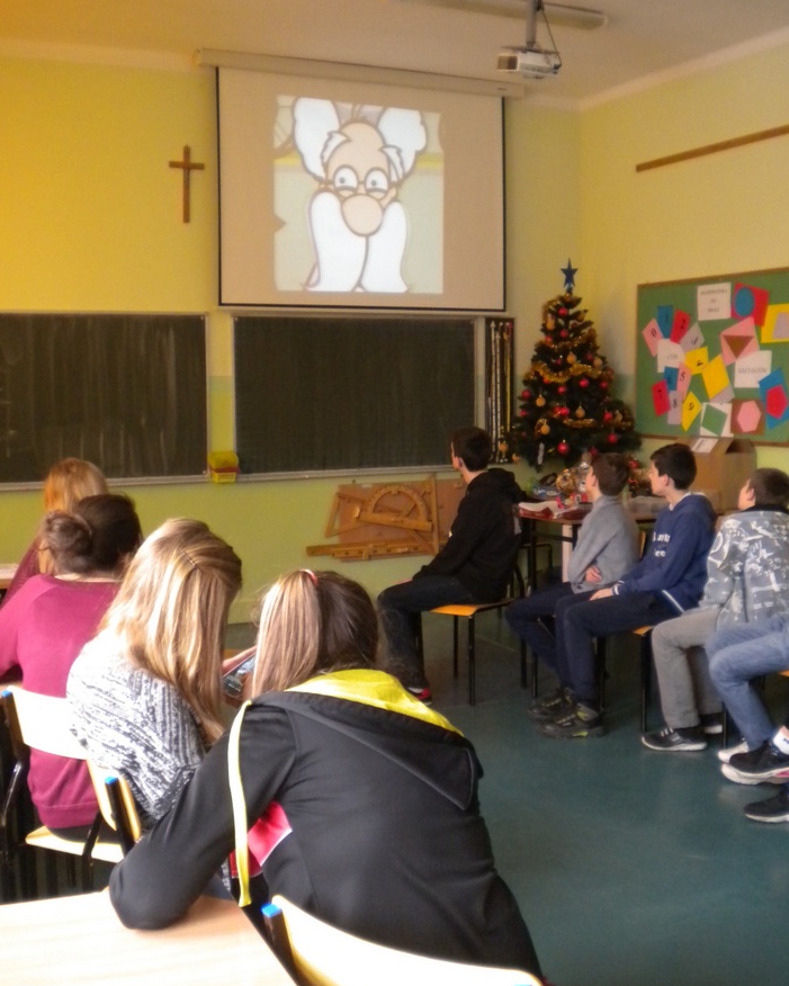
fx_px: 1138
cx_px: 407
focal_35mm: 39
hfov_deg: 38.2
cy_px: 465
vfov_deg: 46.8
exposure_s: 1/46.3
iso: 400
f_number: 3.1
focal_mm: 6.3
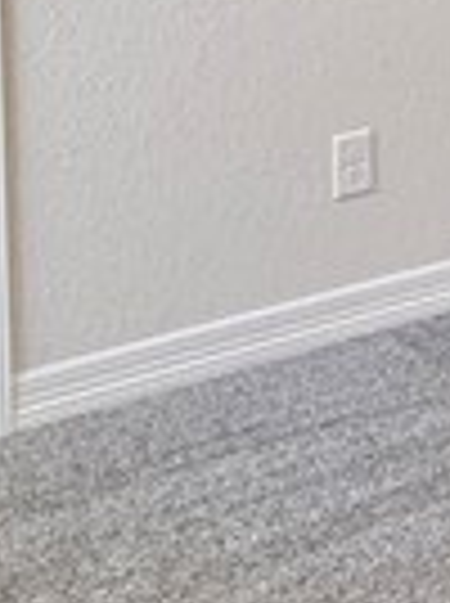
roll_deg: +0.2
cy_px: -284
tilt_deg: -3.4
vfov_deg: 16.8
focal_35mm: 107
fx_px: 1861
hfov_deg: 12.9
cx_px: 729
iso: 250
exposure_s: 1/120
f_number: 2.2
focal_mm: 2.22
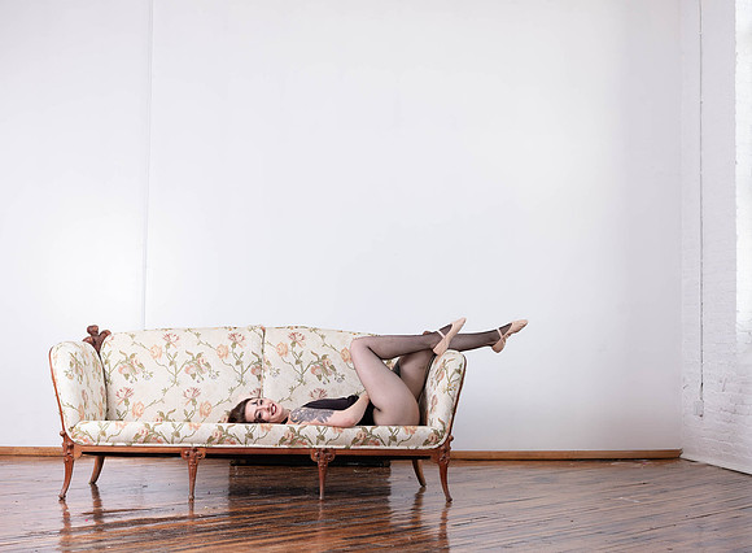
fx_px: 1179
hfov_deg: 35.4
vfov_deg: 26.4
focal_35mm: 55
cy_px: 292
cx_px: 363
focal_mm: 63
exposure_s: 1/110
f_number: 5.6
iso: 500
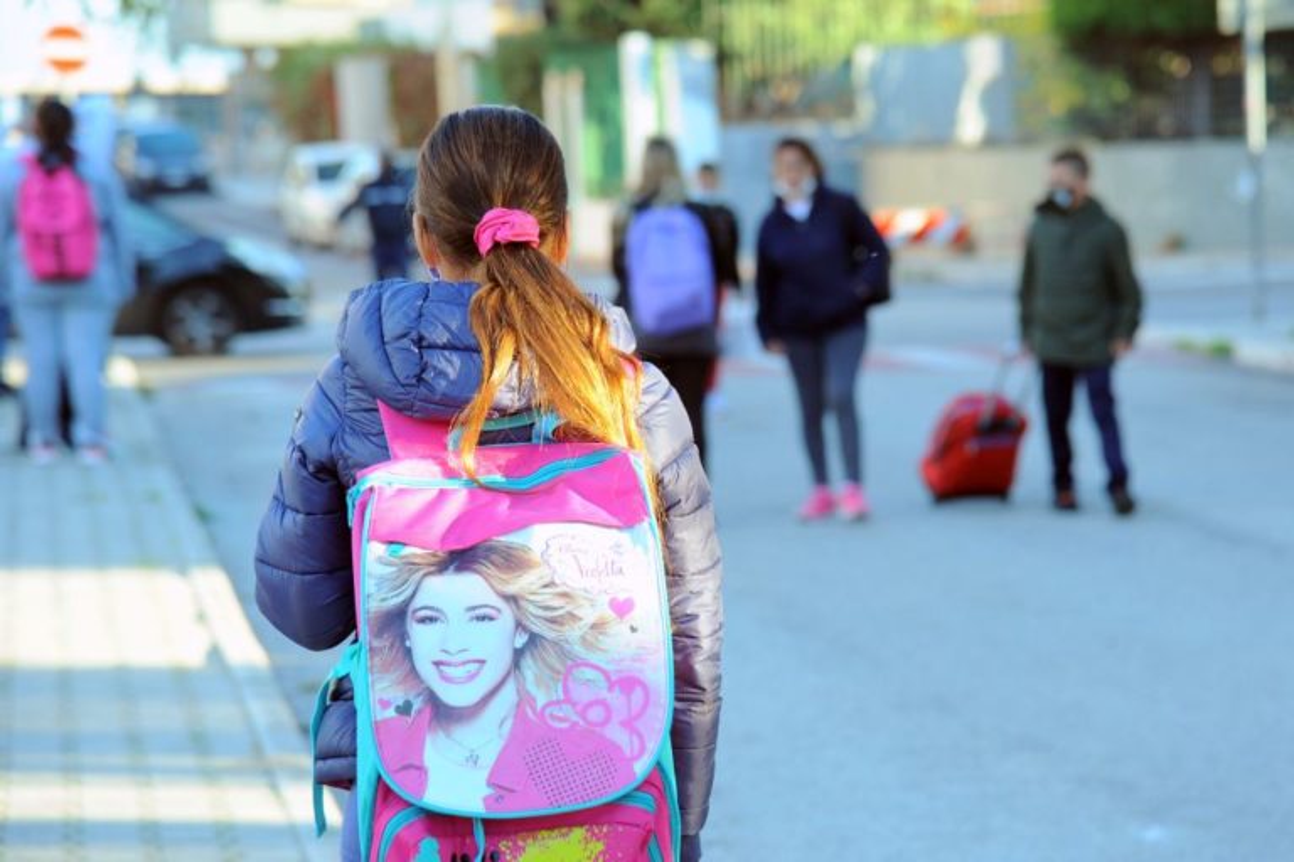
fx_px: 4313
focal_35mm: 120
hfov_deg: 17.1
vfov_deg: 11.4
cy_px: 431
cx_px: 647
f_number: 5
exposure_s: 1/160
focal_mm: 120
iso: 500
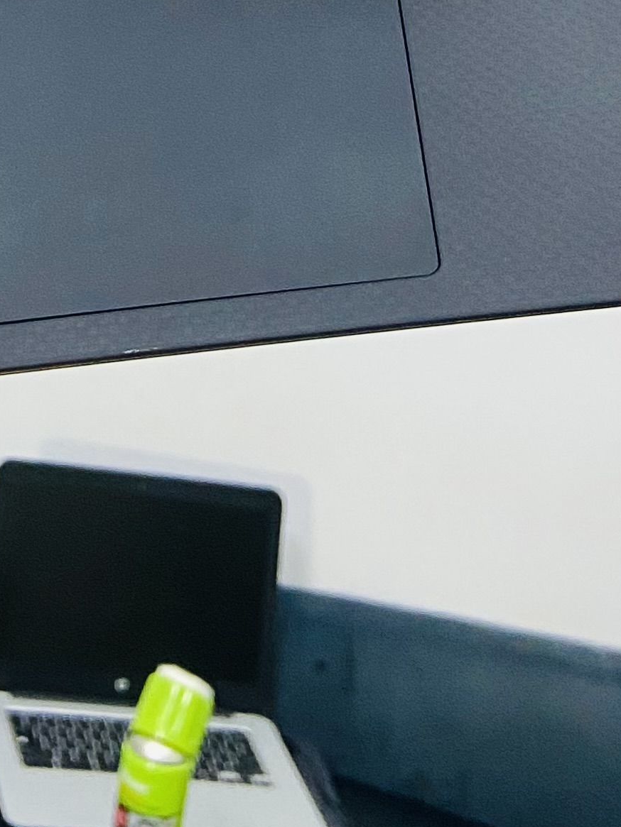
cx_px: 56
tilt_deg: +3.8
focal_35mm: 90
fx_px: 2152
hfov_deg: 16.2
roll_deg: -11.6
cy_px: -481
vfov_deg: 18.7
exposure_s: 1/50
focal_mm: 4.25
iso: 100
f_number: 1.8
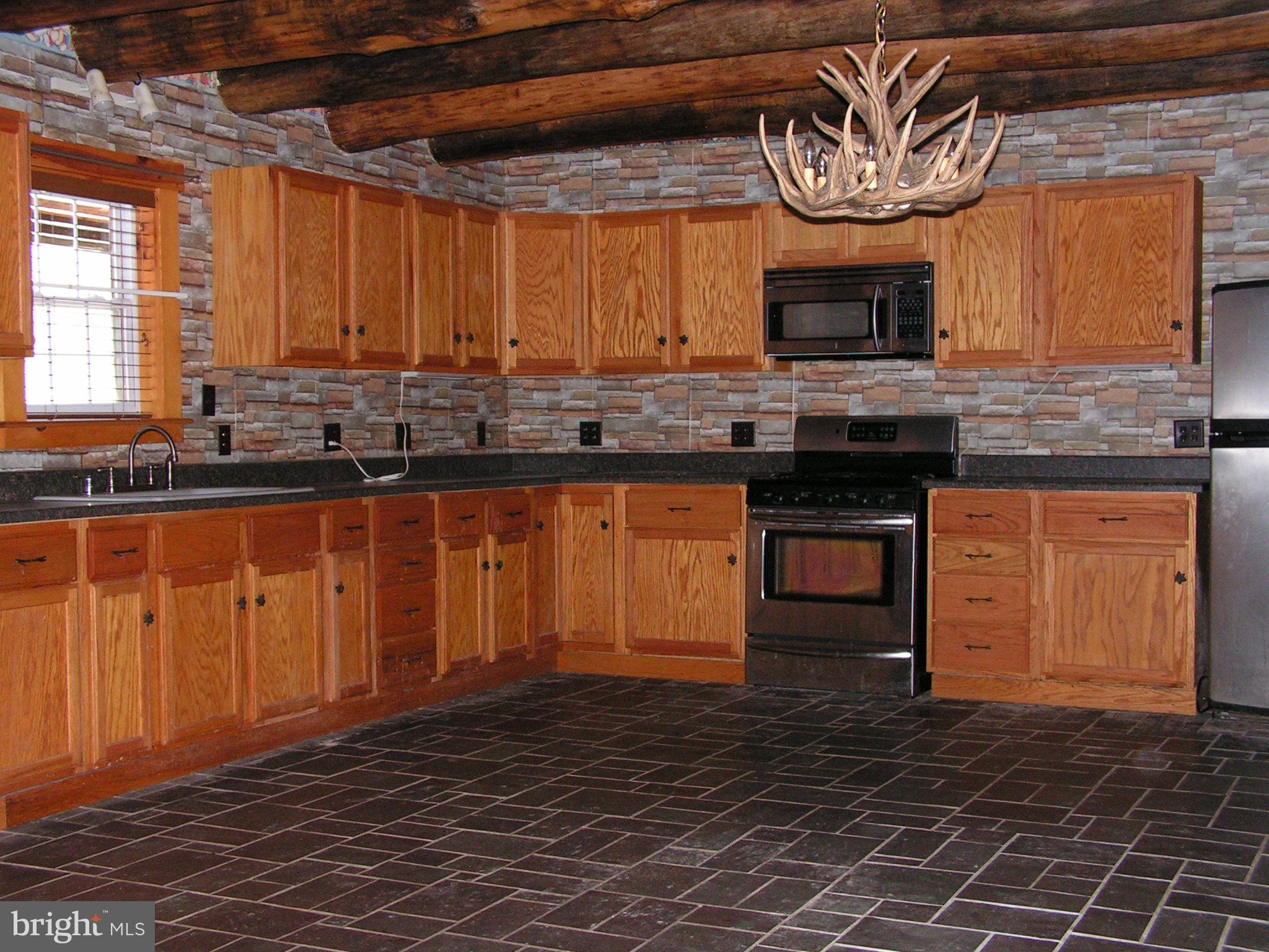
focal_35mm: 44
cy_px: 476
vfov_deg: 32.9
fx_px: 1613
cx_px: 634
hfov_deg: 42.9
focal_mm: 7.4
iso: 200
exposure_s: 1/40
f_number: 3.2
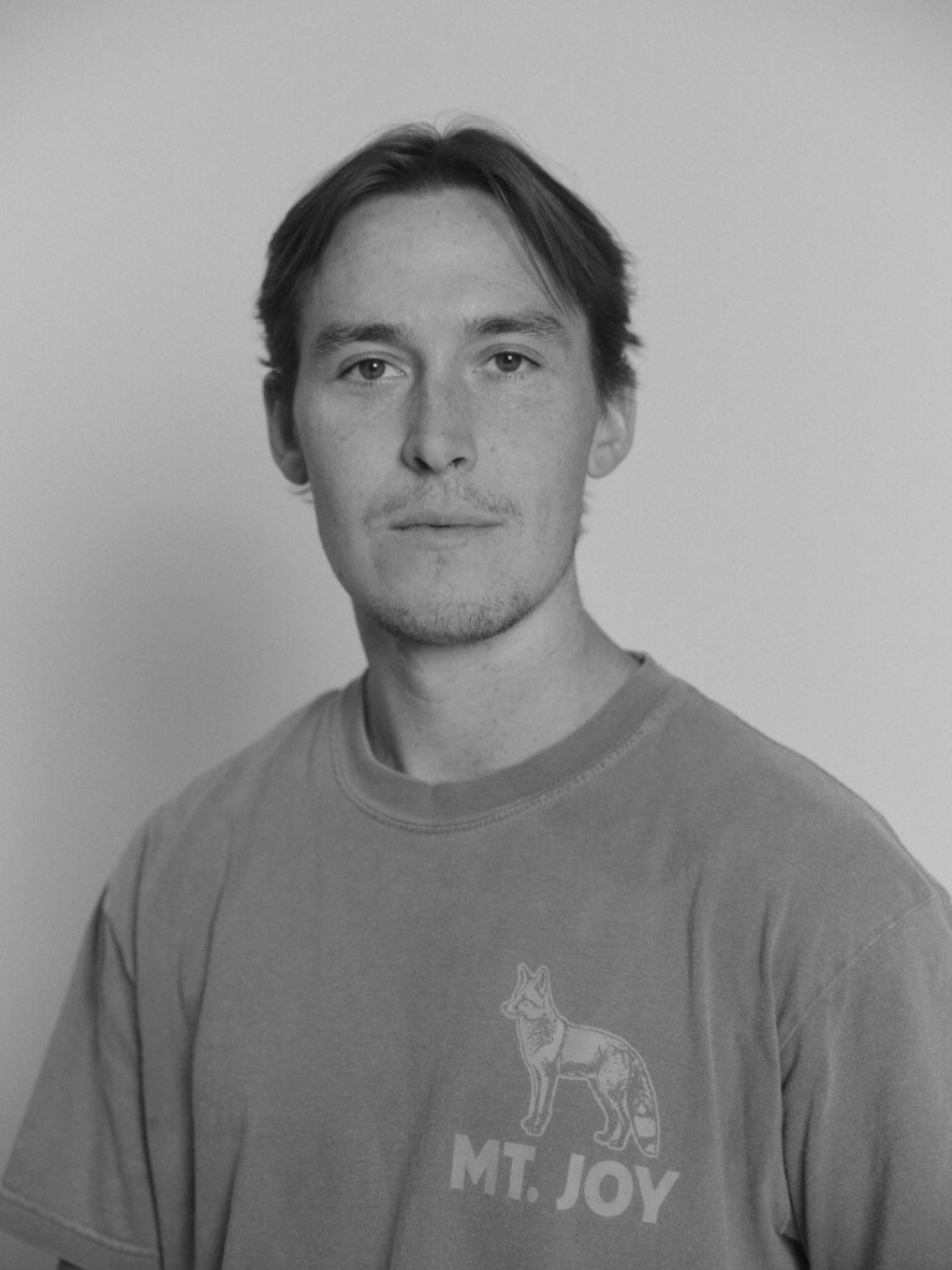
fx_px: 2714
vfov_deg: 26.3
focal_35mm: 74
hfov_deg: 19.9
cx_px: 476
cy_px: 635
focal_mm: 93.8
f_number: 4
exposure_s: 1/125
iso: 800
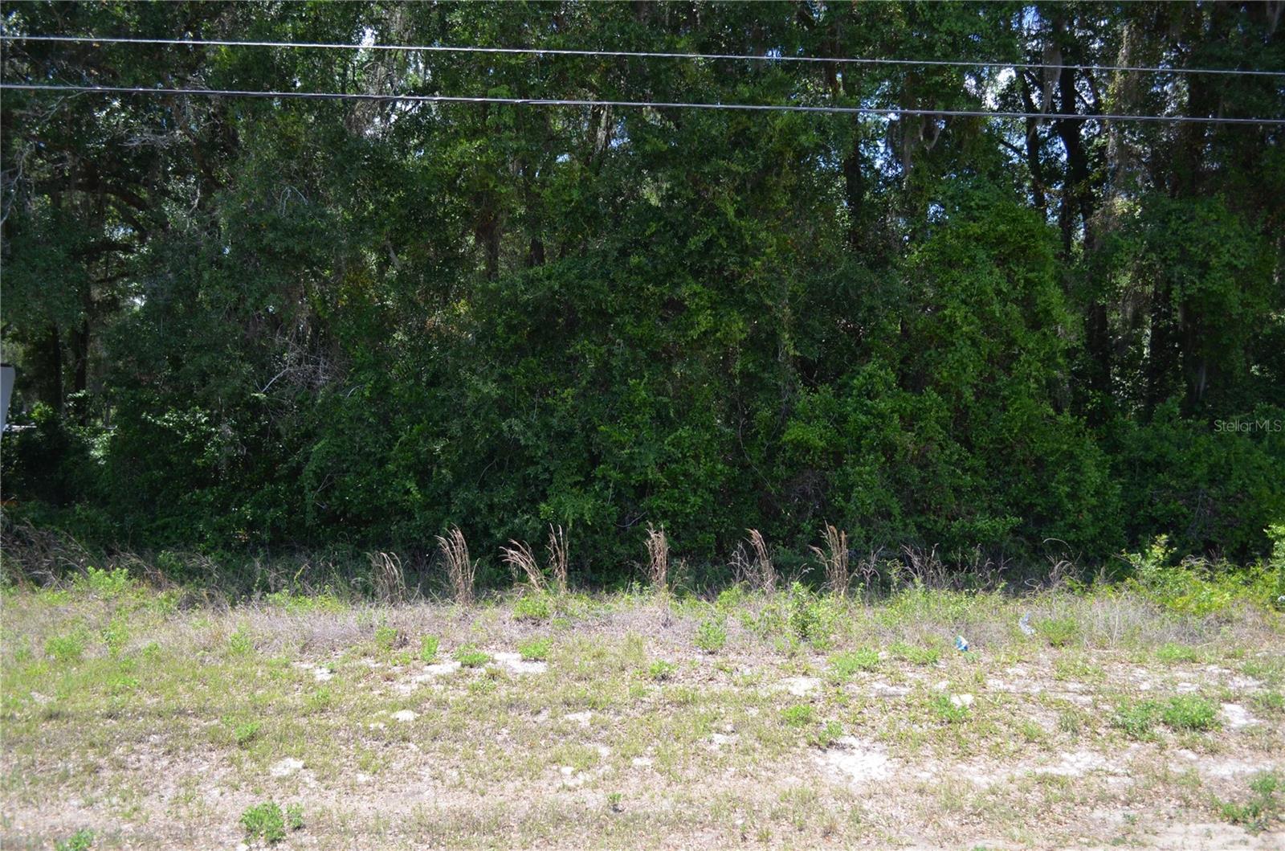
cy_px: 426
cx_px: 642
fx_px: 1068
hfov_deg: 62.0
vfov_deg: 43.4
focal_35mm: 30
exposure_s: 1/1250
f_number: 4.5
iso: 400
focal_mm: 20
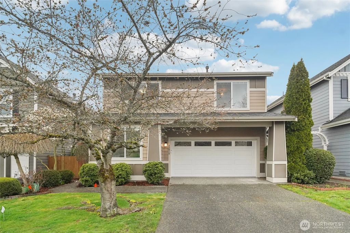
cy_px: 116
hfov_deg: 96.8
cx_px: 175
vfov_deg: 73.7
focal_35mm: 16
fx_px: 155
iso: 1600
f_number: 8
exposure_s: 1/200
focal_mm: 16
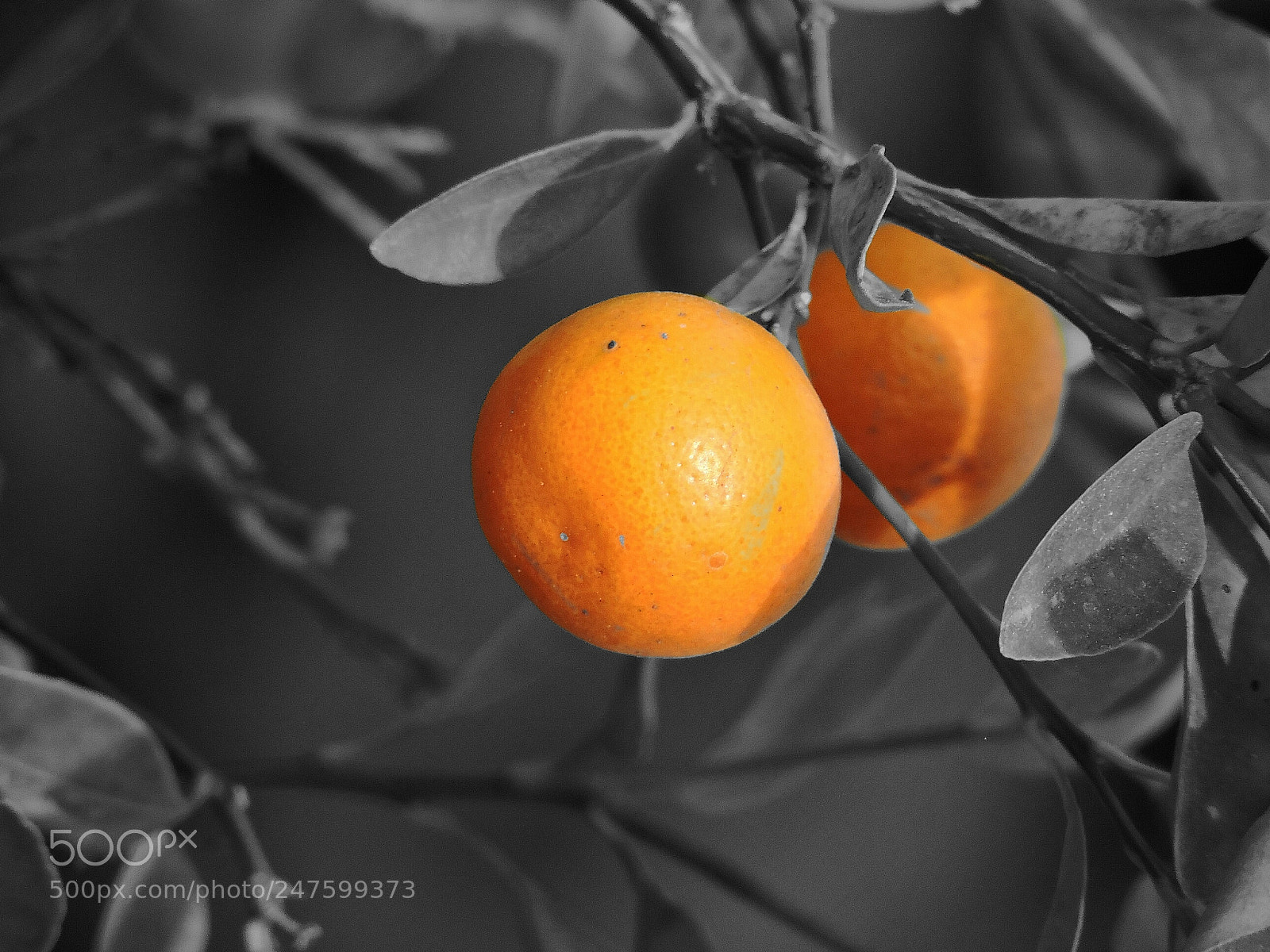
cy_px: 476
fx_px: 15959
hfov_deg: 4.6
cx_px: 635
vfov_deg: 3.4
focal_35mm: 435
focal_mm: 77.6
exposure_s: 1/640
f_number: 4.9
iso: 400
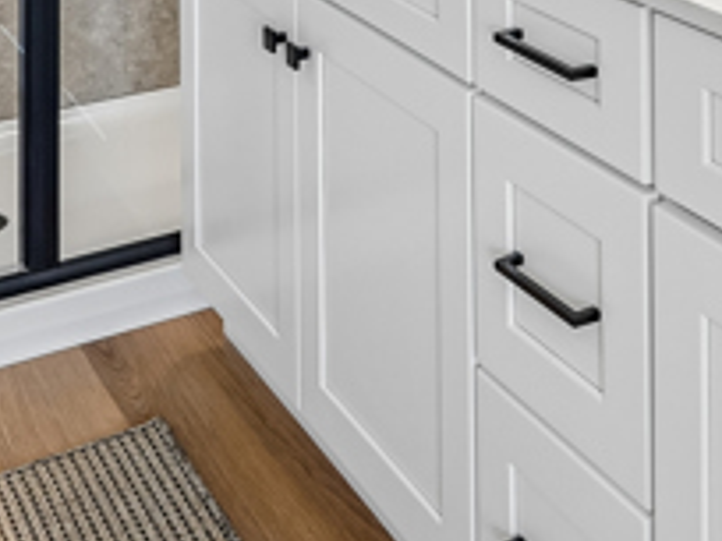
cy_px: -484
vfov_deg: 17.0
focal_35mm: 68
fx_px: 1418
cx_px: 478
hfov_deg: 28.4
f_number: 8
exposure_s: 1/40
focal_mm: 16
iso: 400
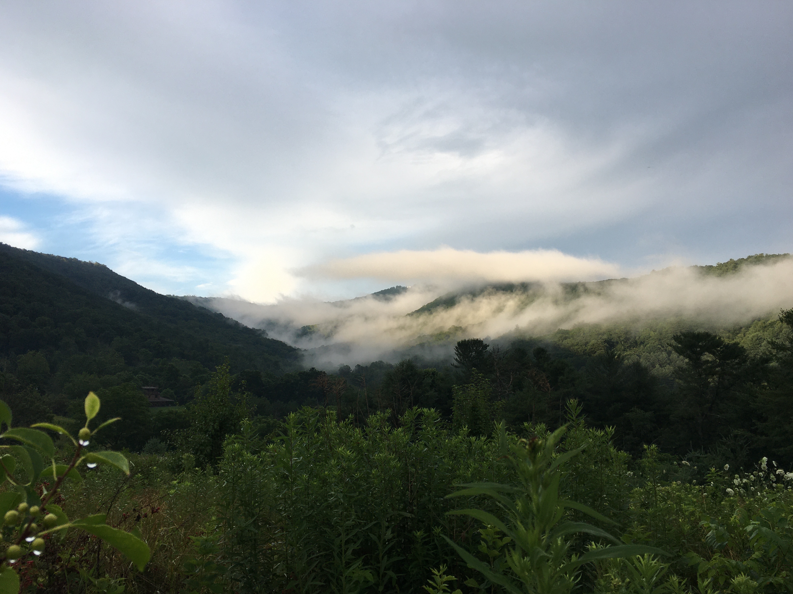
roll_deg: +0.8
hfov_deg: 60.0
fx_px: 687
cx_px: 400
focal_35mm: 30
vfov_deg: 46.8
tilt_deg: +7.3
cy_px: 301
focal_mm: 4.15
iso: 25
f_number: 2.2
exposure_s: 1/442
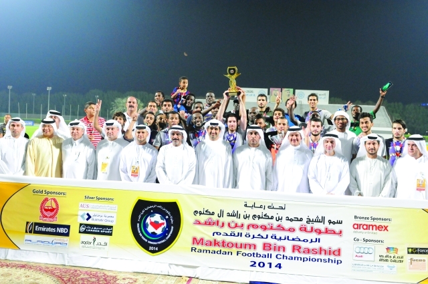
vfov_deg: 36.8
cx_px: 214
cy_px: 142
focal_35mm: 36
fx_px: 427
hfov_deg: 53.2
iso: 3200
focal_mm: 24
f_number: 3.5
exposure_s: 1/250
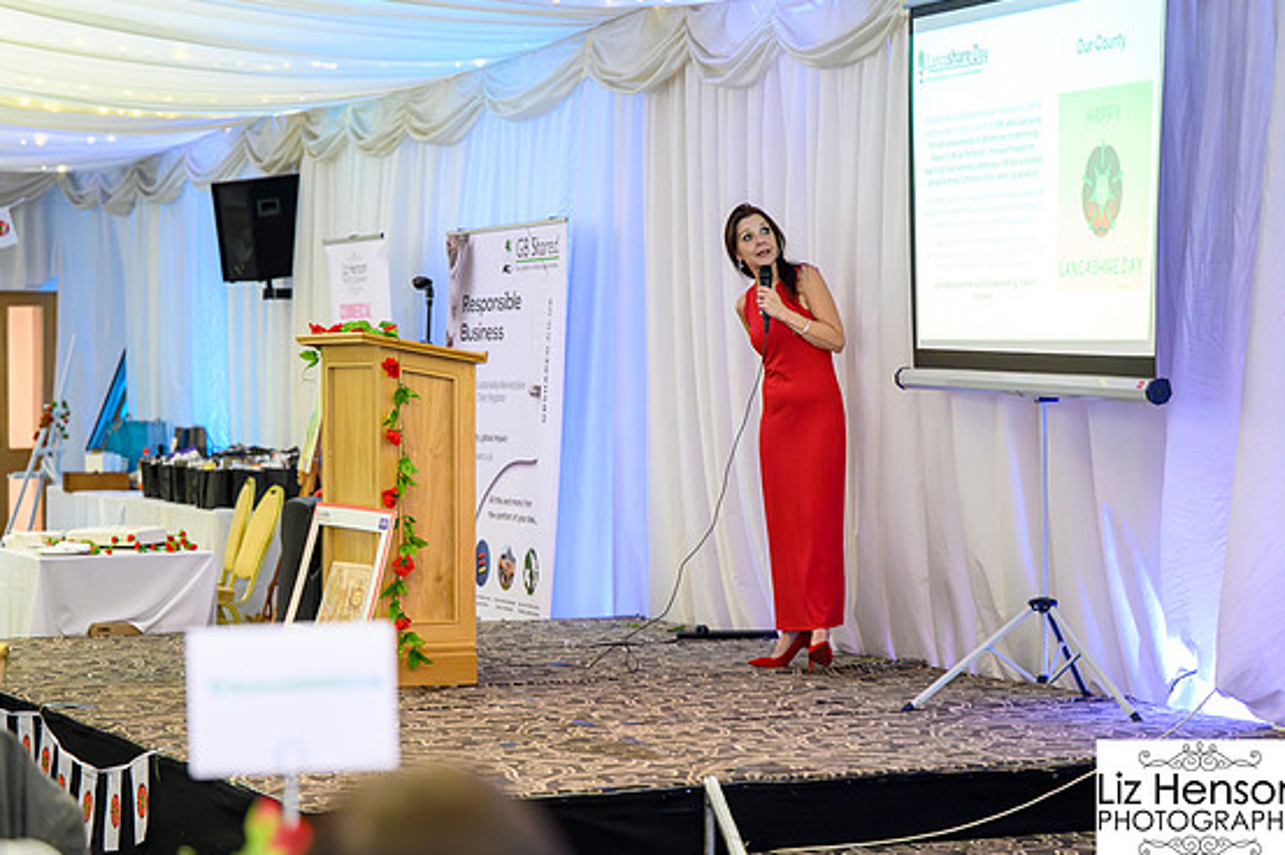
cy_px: 430
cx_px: 639
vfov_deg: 15.7
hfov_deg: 23.4
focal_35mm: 87
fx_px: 3103
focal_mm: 83
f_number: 2.8
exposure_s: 1/200
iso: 12800
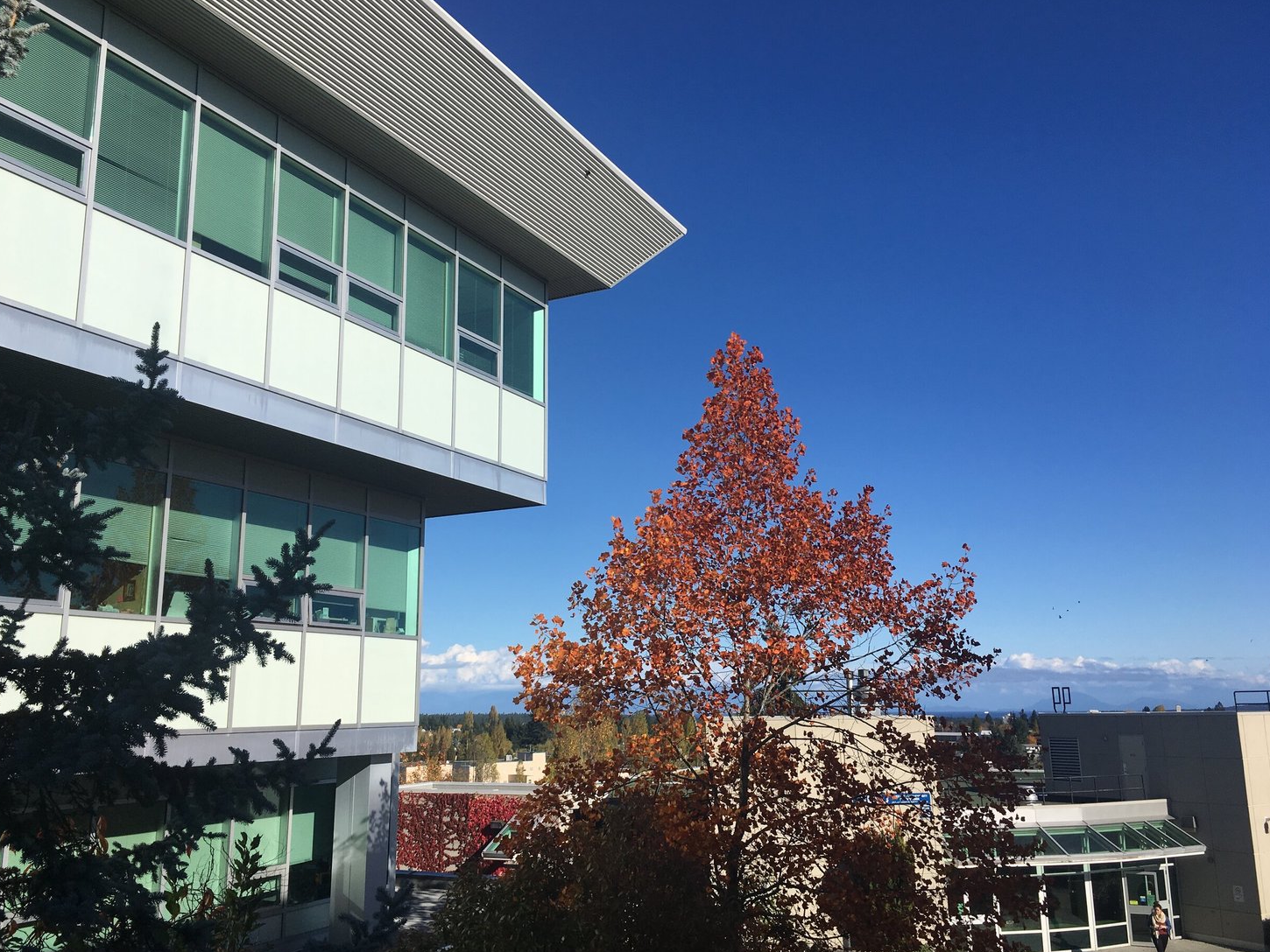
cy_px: 475
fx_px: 1101
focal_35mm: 30
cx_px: 630
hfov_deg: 60.0
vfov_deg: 46.8
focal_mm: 4.15
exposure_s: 1/2481
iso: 25
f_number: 2.2
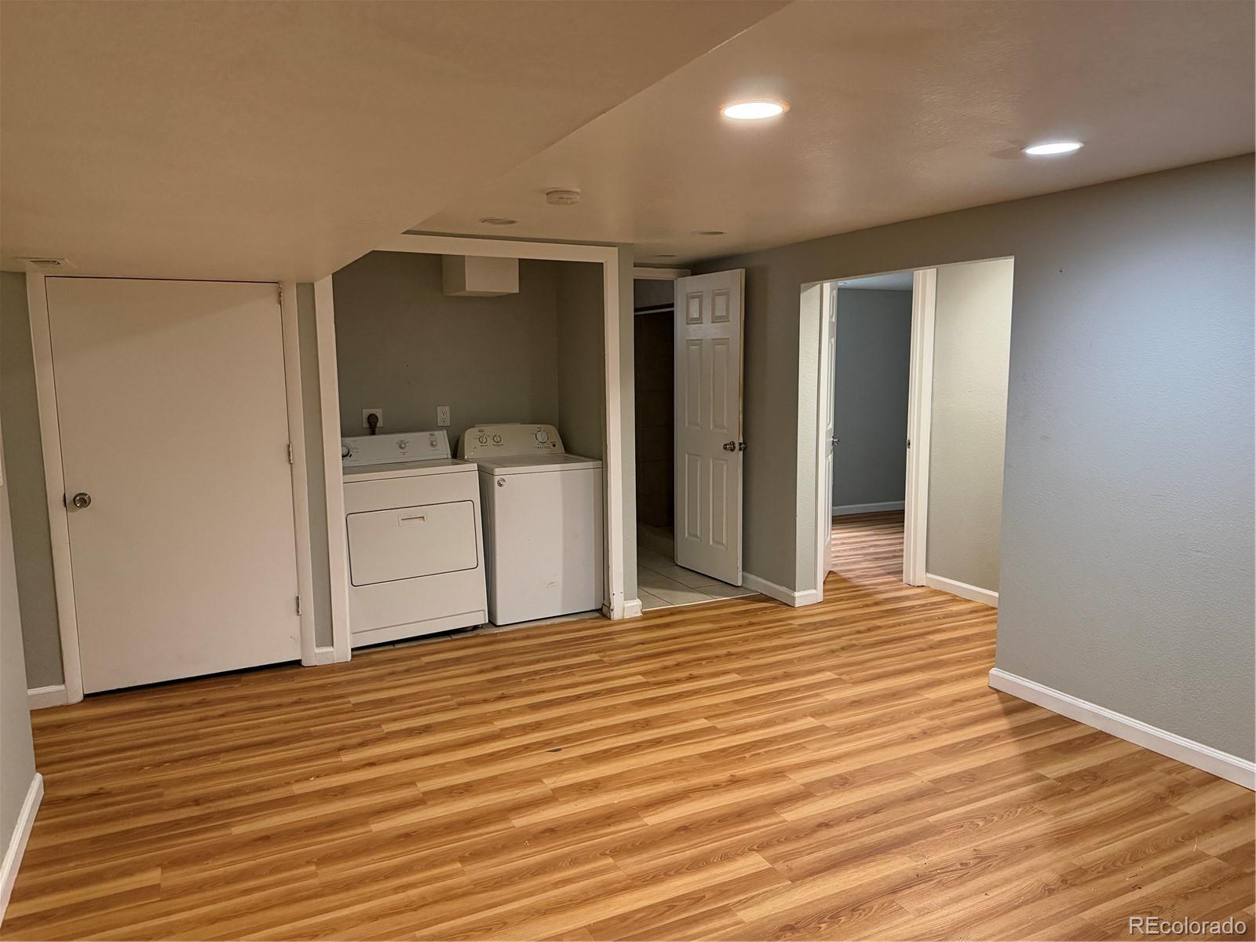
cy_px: 471
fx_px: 871
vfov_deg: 56.8
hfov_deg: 71.6
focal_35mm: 24
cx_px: 628
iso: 800
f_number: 1.78
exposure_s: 1/60
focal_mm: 6.76
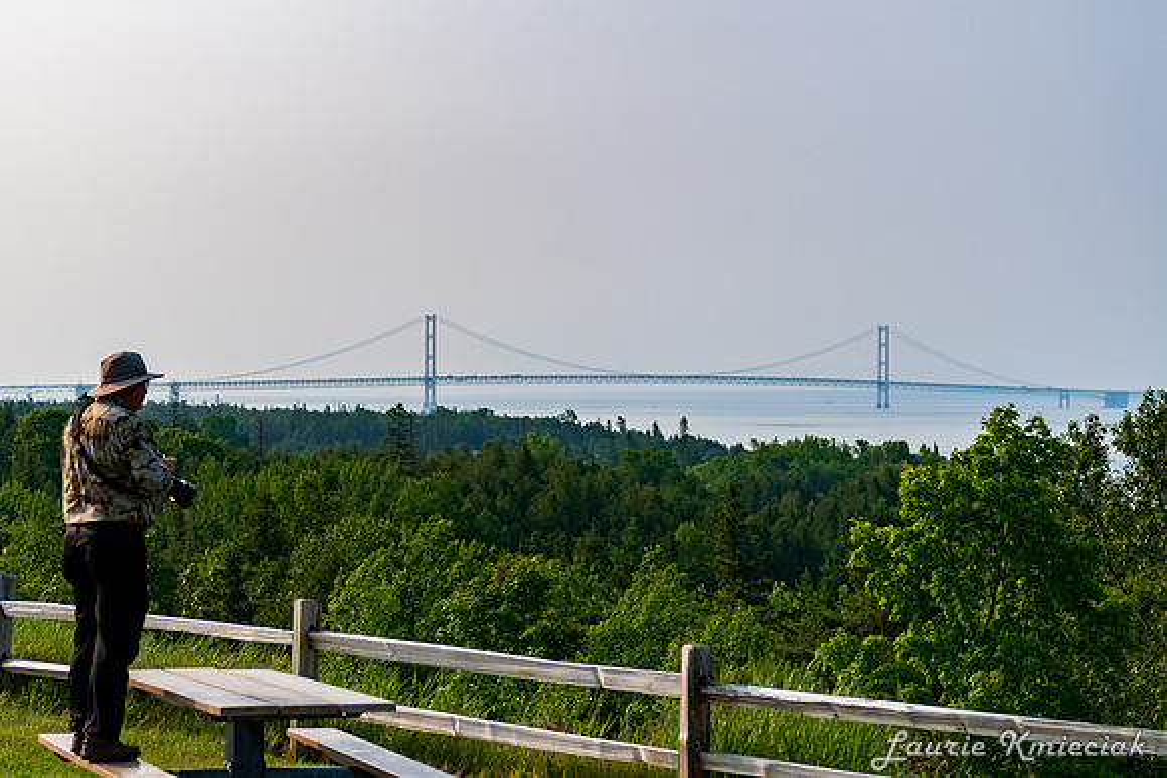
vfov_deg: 14.3
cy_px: 415
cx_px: 395
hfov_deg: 21.2
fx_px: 3110
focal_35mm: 96
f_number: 2.8
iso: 100
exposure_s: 1/3200
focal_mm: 48
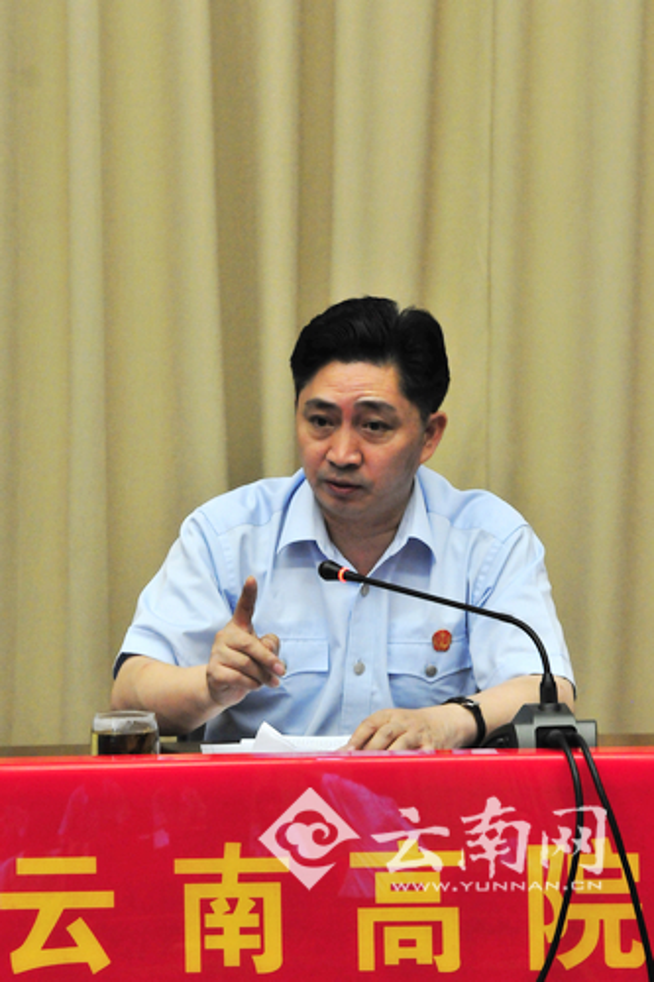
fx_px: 1841
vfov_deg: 29.9
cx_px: 327
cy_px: 491
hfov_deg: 20.1
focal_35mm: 68
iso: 1600
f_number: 5.6
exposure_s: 1/125
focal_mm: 45
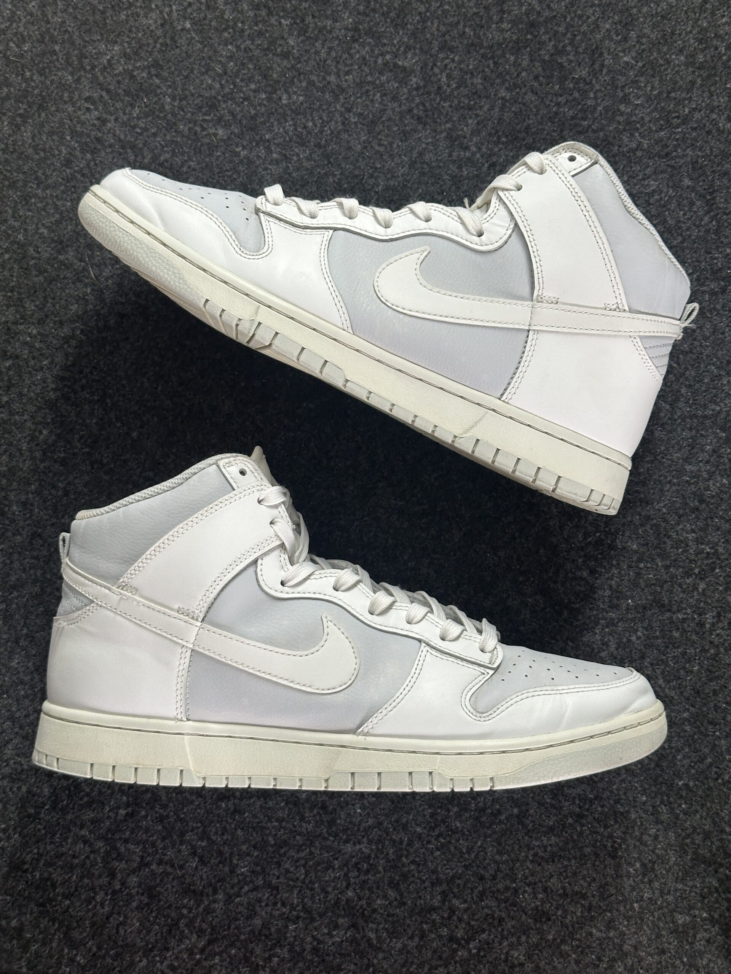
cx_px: 366
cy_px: 487
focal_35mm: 48
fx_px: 1352
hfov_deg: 30.3
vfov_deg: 39.7
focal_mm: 6.86
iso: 160
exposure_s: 1/50
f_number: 1.78
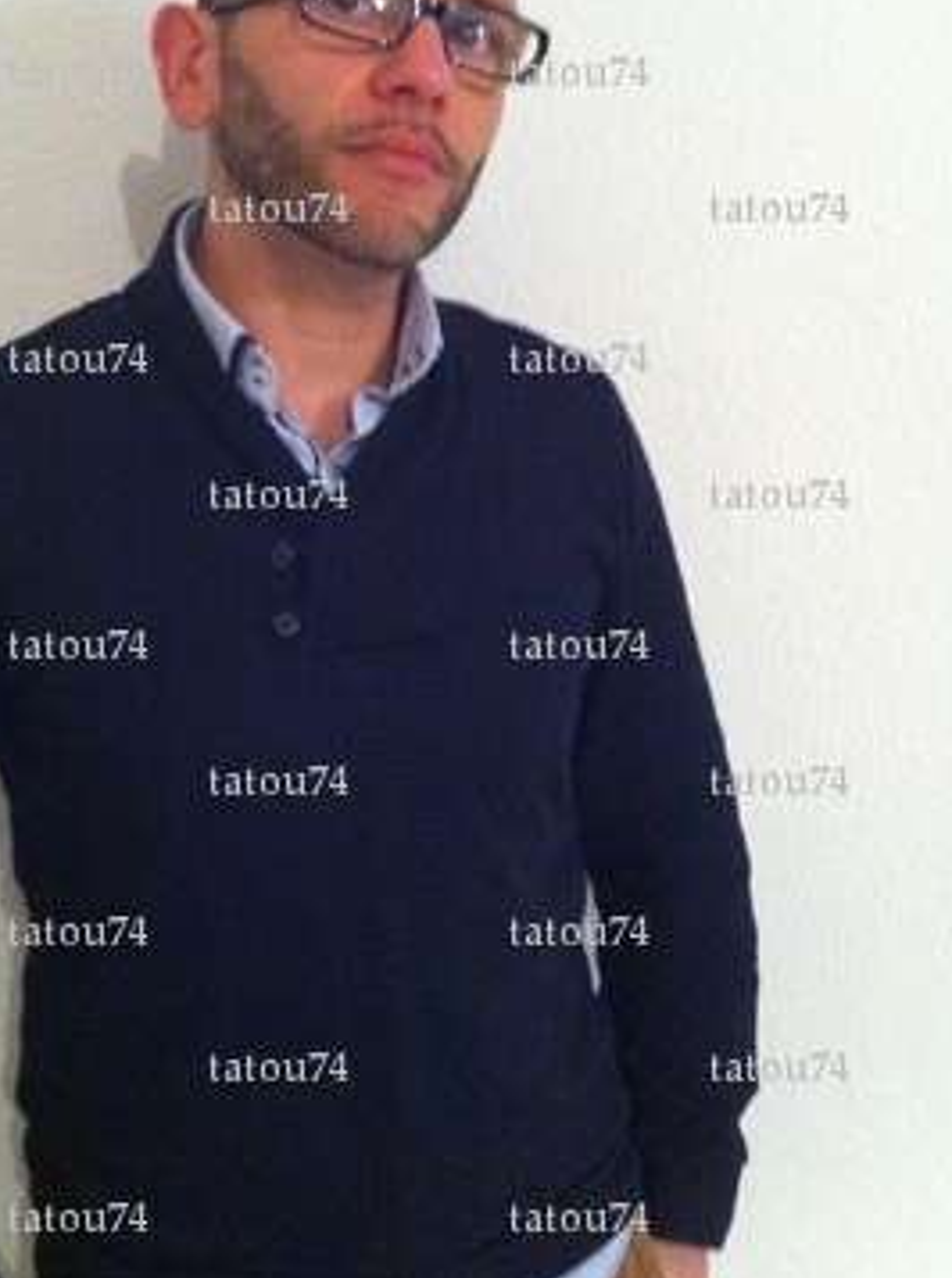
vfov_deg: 38.7
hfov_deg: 29.4
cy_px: 476
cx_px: 338
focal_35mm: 49
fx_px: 1804
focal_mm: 3.85
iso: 1000
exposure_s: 1/17
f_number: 2.8
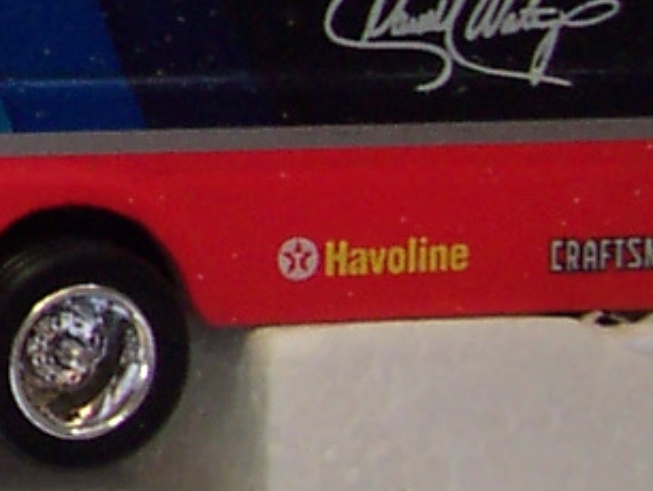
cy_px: -177
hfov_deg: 9.0
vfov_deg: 7.3
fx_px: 3776
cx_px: -837
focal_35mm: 200
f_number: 2.8
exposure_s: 1/45
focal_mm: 5.6
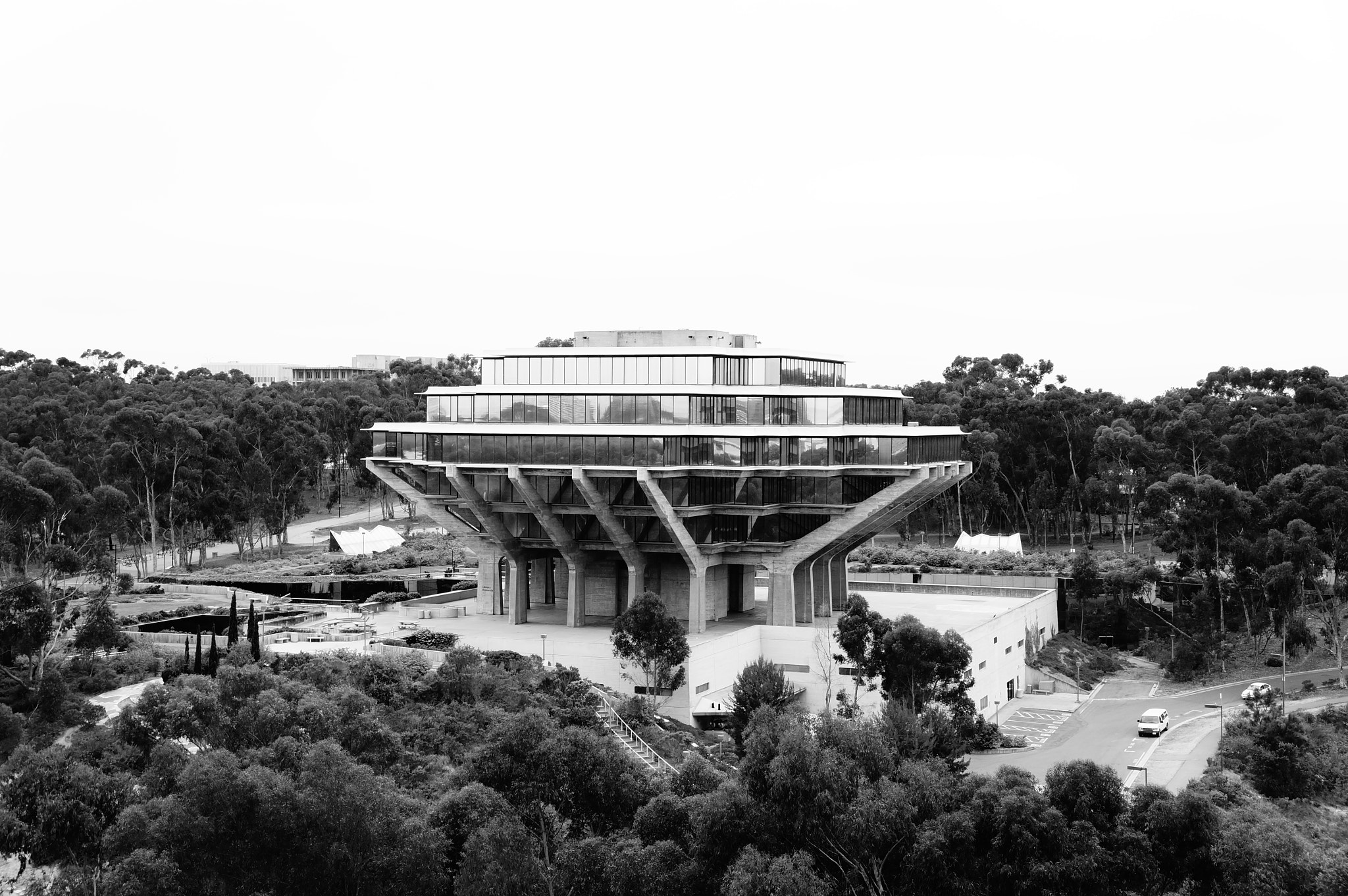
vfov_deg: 27.2
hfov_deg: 40.0
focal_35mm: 50
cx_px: 674
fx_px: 1852
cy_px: 448
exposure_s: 1/200
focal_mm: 33
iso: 200
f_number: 8
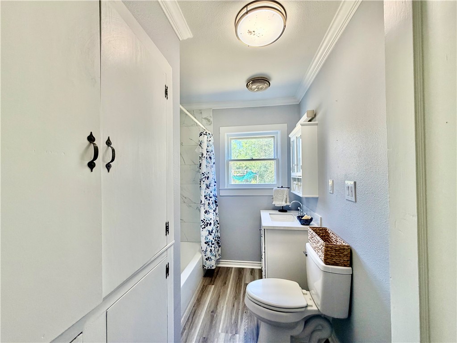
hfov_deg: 102.1
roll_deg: +0.7
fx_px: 185
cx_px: 228
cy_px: 172
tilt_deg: +0.0
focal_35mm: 14
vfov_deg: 85.7
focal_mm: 2.22
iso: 160
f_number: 2.2
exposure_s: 1/120
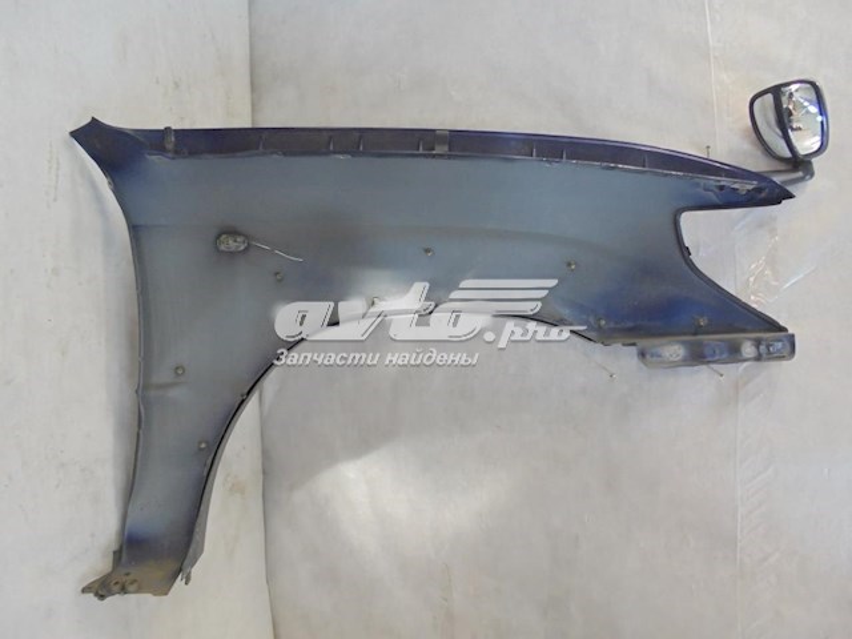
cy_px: 320
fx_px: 640
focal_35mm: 26
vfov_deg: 53.1
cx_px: 426
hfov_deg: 67.3
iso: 250
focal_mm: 4.6
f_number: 3.5
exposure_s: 1/30
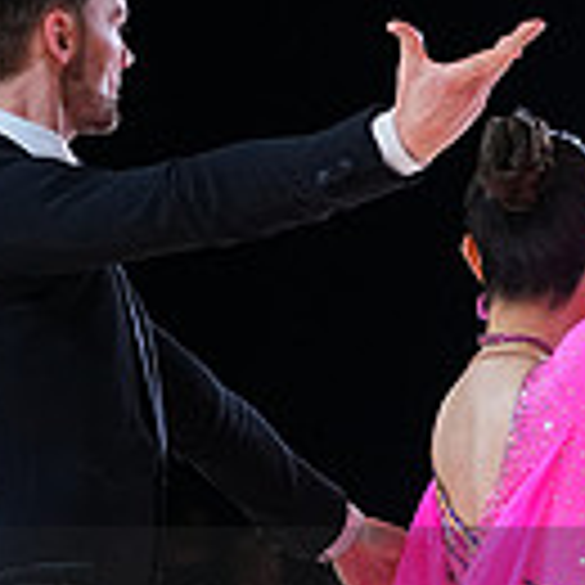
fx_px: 7916
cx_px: 443
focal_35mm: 414
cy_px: 680
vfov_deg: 4.2
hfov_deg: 4.2
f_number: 4
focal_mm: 109
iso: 1250
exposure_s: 1/400
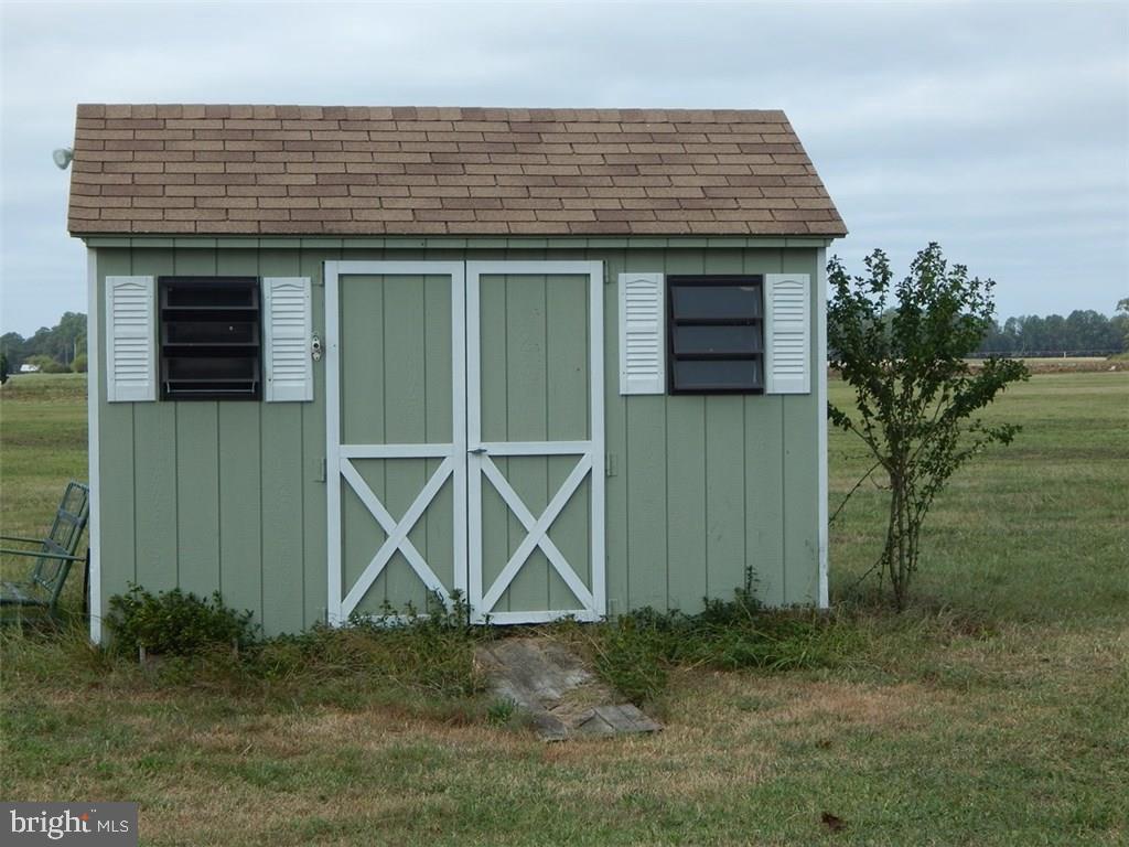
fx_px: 2250
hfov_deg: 28.2
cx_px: 564
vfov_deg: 21.3
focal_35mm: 69
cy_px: 424
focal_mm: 12.3
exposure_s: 1/1000
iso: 125
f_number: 4.1
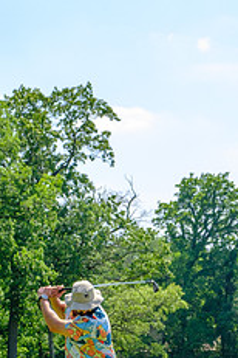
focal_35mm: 119
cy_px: 347
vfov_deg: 16.9
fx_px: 1180
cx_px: 108
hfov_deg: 11.5
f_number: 5.6
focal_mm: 40.7
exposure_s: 1/320
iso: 200
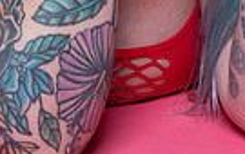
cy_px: -148
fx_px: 1024
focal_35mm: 153
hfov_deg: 13.5
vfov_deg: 8.2
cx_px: 33
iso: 100
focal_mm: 35
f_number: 8
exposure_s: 1/160
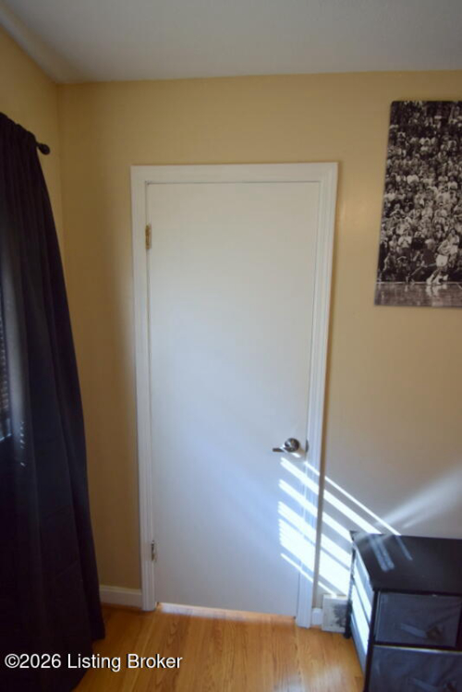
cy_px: 346
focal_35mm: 15
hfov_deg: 77.4
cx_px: 231
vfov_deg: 100.4
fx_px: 288
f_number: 4.5
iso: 400
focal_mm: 10
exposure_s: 1/80
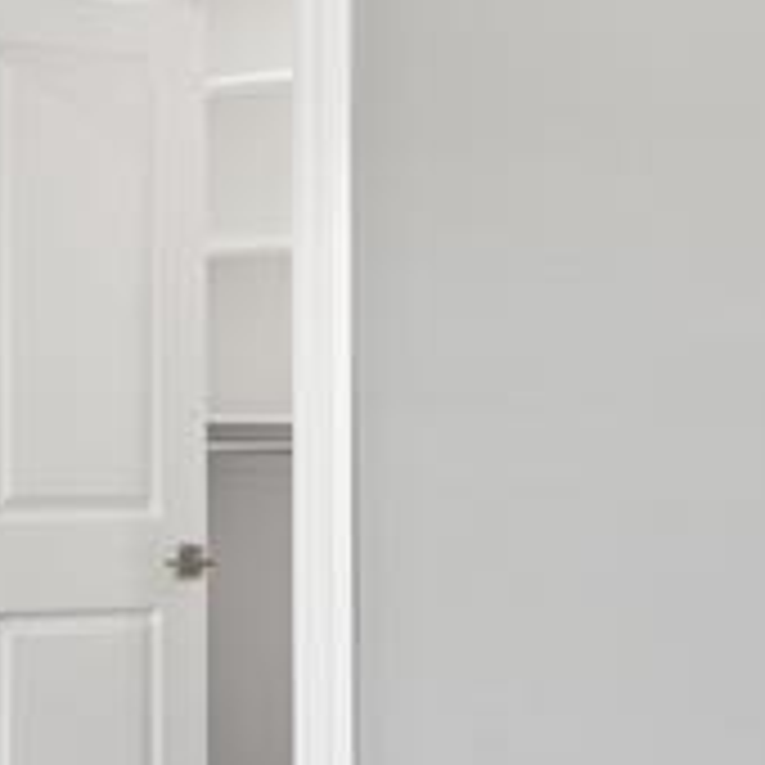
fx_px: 2050
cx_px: -788
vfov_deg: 21.1
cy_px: 486
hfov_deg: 16.1
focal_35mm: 82
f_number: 9
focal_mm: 16
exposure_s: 1
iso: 100
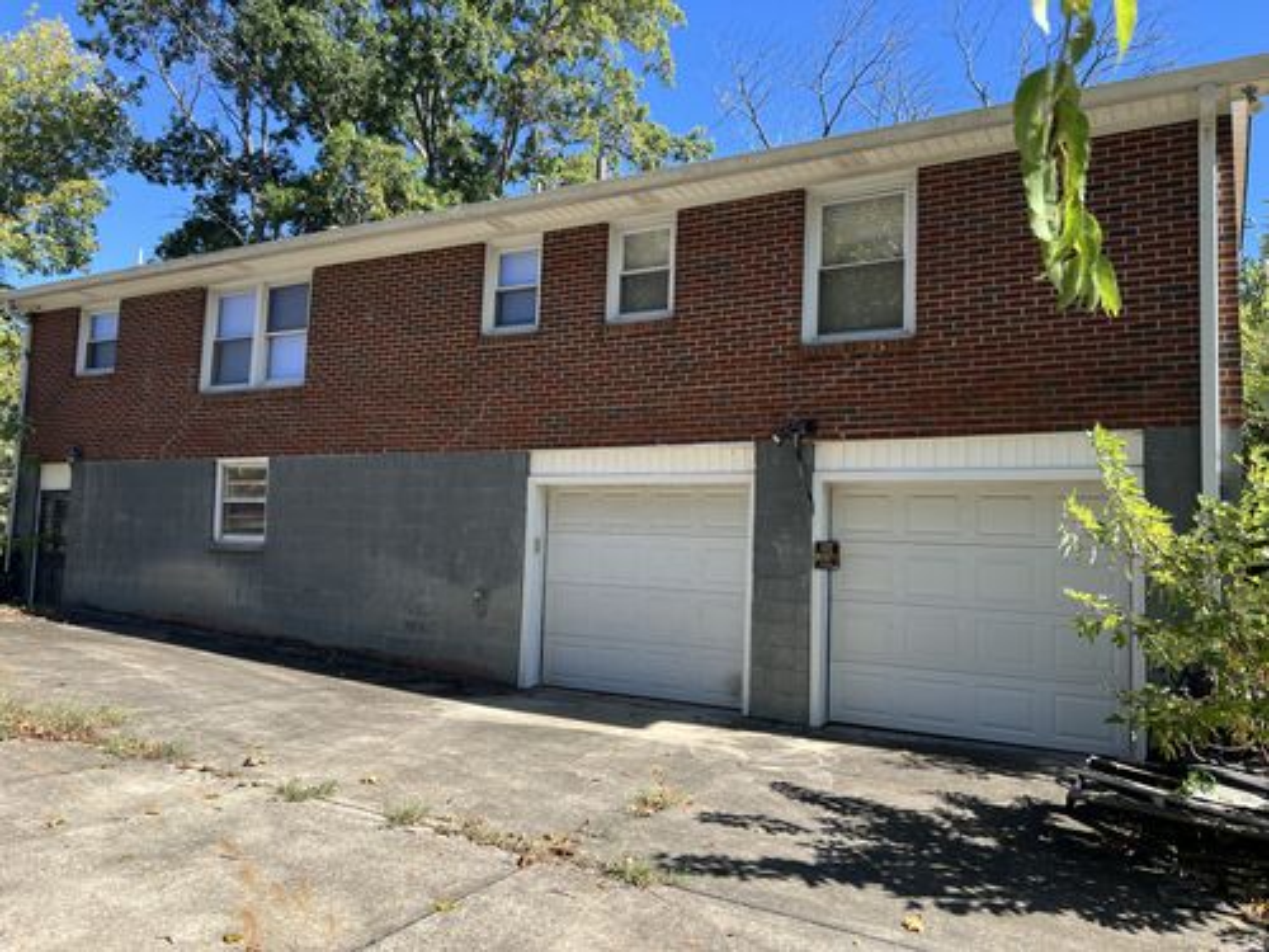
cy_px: 476
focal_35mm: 26
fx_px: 953
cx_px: 634
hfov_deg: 67.3
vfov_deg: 53.1
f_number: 1.5
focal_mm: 5.7
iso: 50
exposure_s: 1/1412
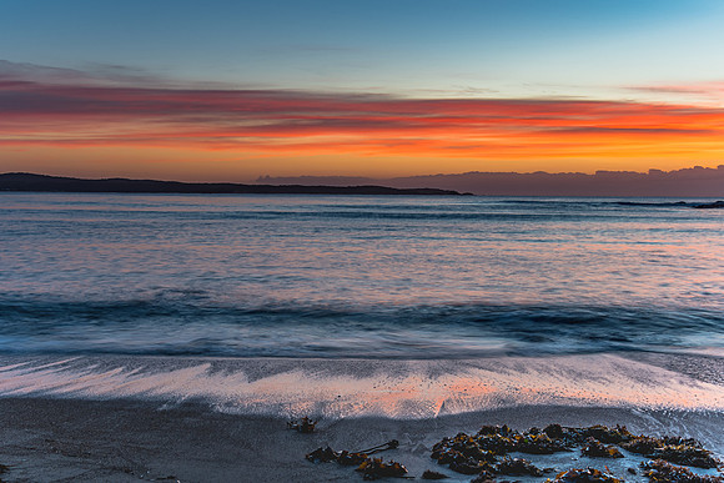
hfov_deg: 45.4
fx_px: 865
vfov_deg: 31.2
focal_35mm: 43
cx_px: 362
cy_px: 242
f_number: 10
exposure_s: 1
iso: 50
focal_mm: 29
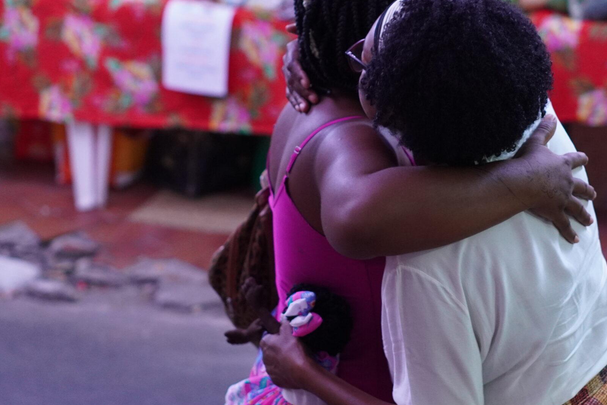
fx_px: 2023
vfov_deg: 11.4
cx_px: 401
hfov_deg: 17.0
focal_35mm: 120
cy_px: 143
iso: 1600
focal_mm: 50
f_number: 2
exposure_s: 1/160
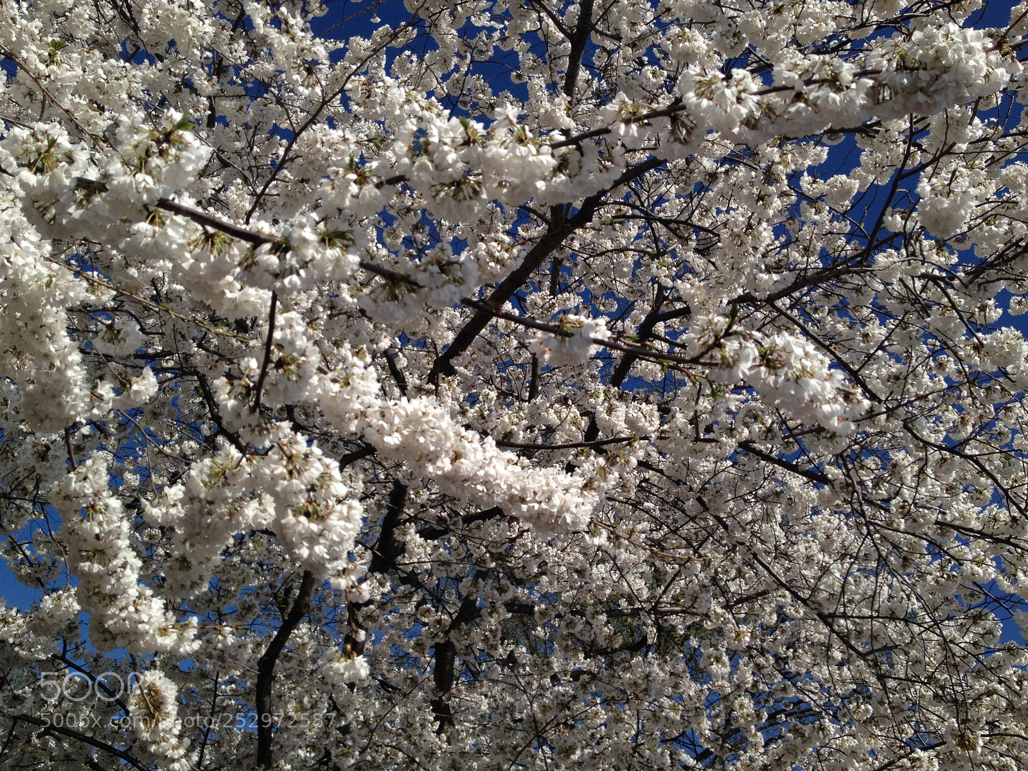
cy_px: 386
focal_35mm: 35
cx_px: 514
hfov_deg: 52.6
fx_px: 1039
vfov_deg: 40.7
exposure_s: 1/2632
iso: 50
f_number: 2.4
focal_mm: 4.28
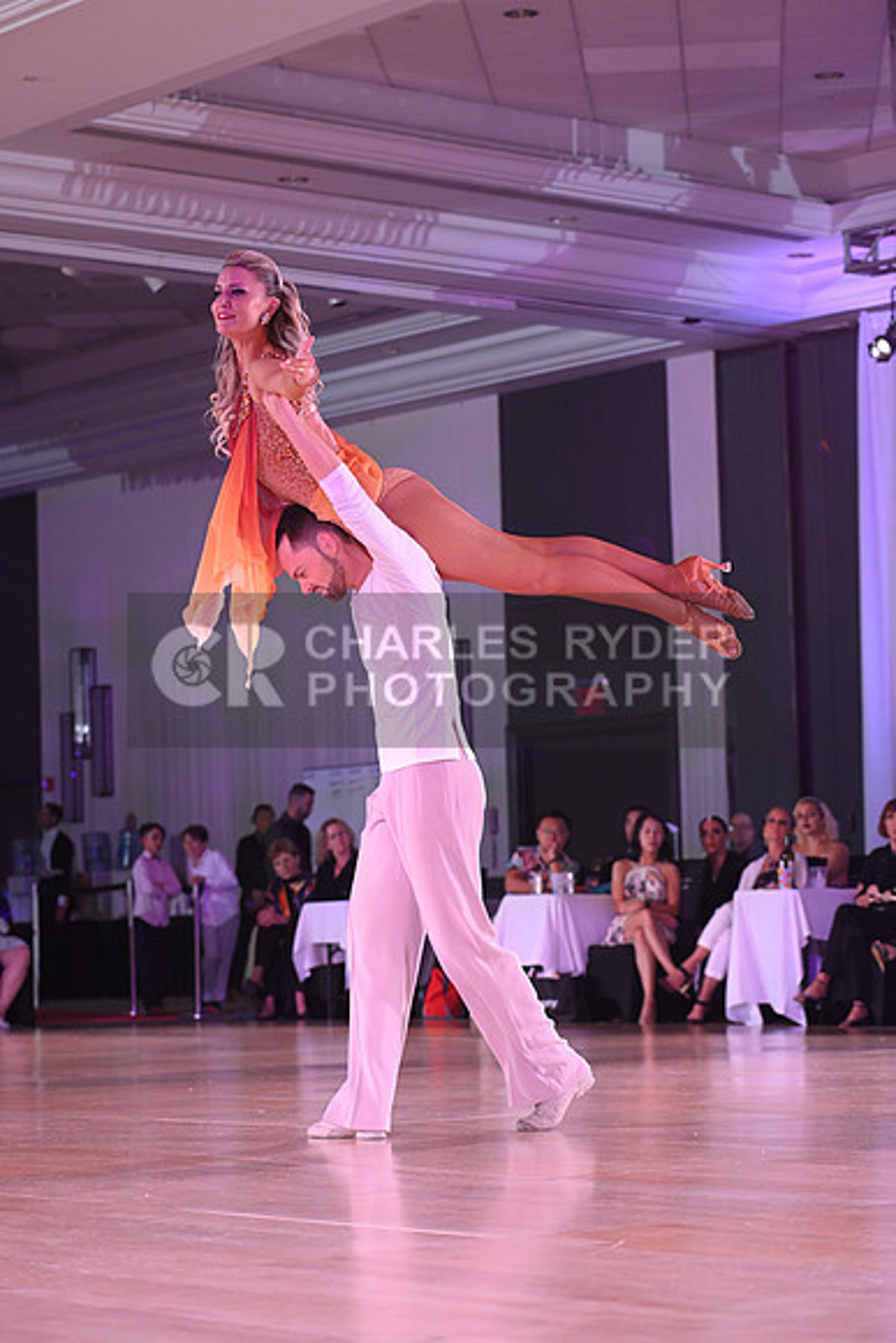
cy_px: 672
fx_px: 3358
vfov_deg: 22.6
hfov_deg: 15.2
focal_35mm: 90
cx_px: 448
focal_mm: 90
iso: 1600
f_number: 4.5
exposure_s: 1/200
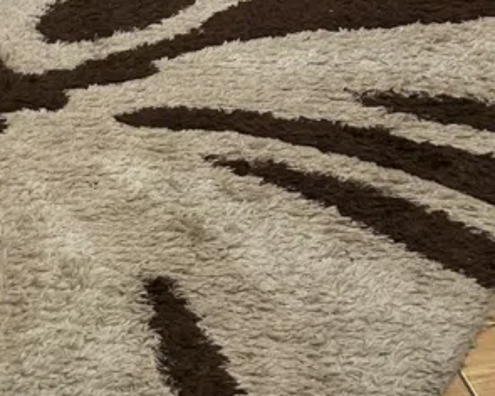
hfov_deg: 30.8
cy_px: 299
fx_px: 806
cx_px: -39
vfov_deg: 27.2
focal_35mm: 55
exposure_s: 1/50
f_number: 1.5
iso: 125
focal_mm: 5.7
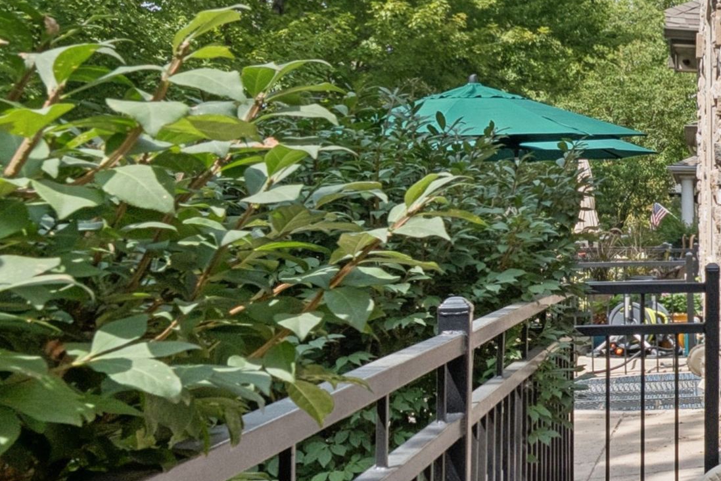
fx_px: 1162
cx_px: 1236
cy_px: 239
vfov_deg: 23.4
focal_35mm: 58
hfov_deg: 22.9
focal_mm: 15
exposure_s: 1/400
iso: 320
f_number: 10
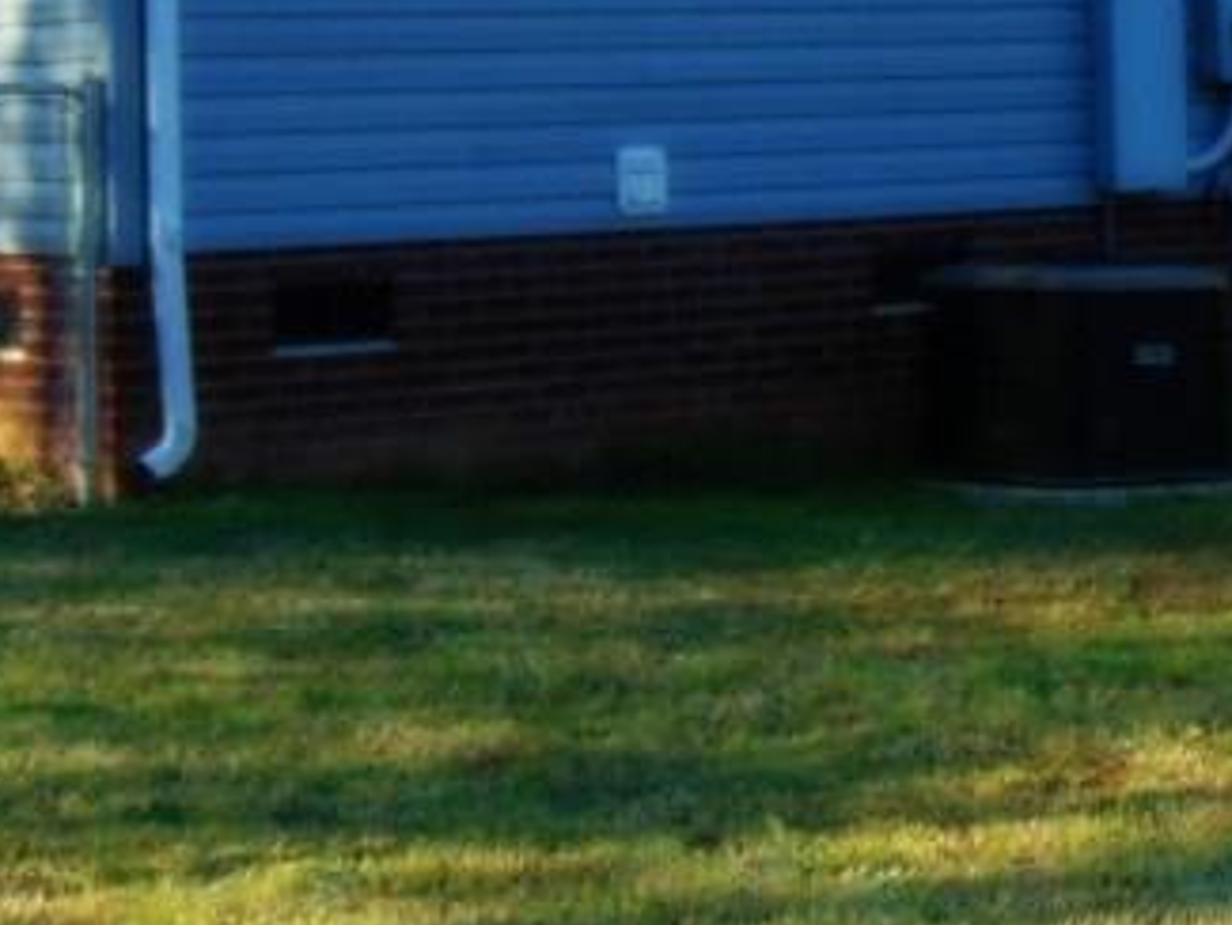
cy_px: -159
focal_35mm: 123
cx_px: 944
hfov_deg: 15.9
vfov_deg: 11.8
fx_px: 4379
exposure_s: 1/320
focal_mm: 6.9
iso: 80
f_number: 3.3
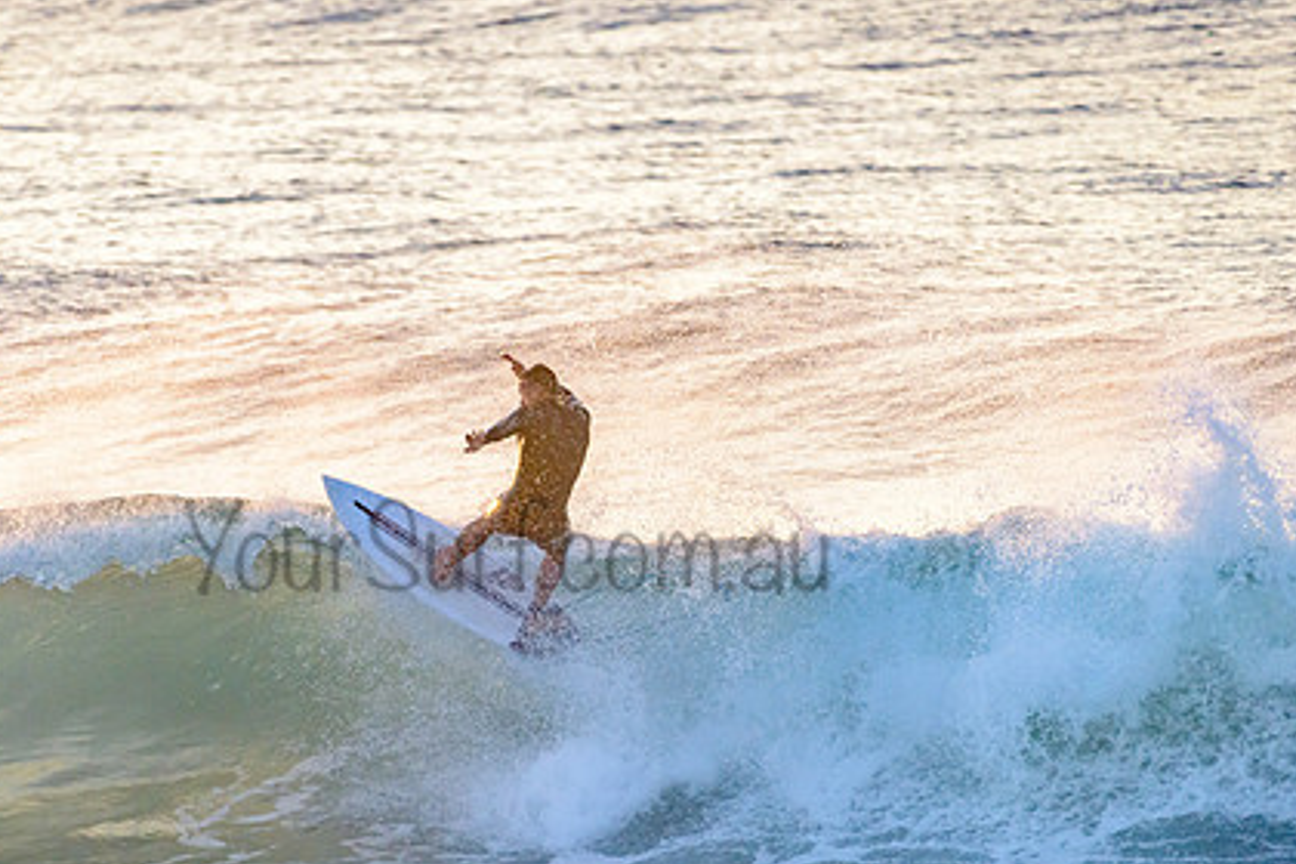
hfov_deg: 3.0
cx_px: 503
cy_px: 520
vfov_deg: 2.0
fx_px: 24874
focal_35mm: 691
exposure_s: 1/2000
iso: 1000
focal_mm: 500
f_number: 5.6
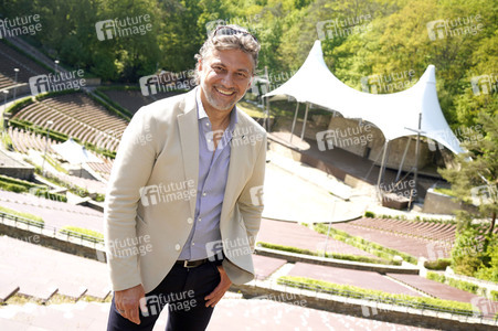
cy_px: 166
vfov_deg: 37.8
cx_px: 249
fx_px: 484
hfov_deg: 54.5
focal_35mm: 35
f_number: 4.5
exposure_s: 1/250
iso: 100
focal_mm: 35
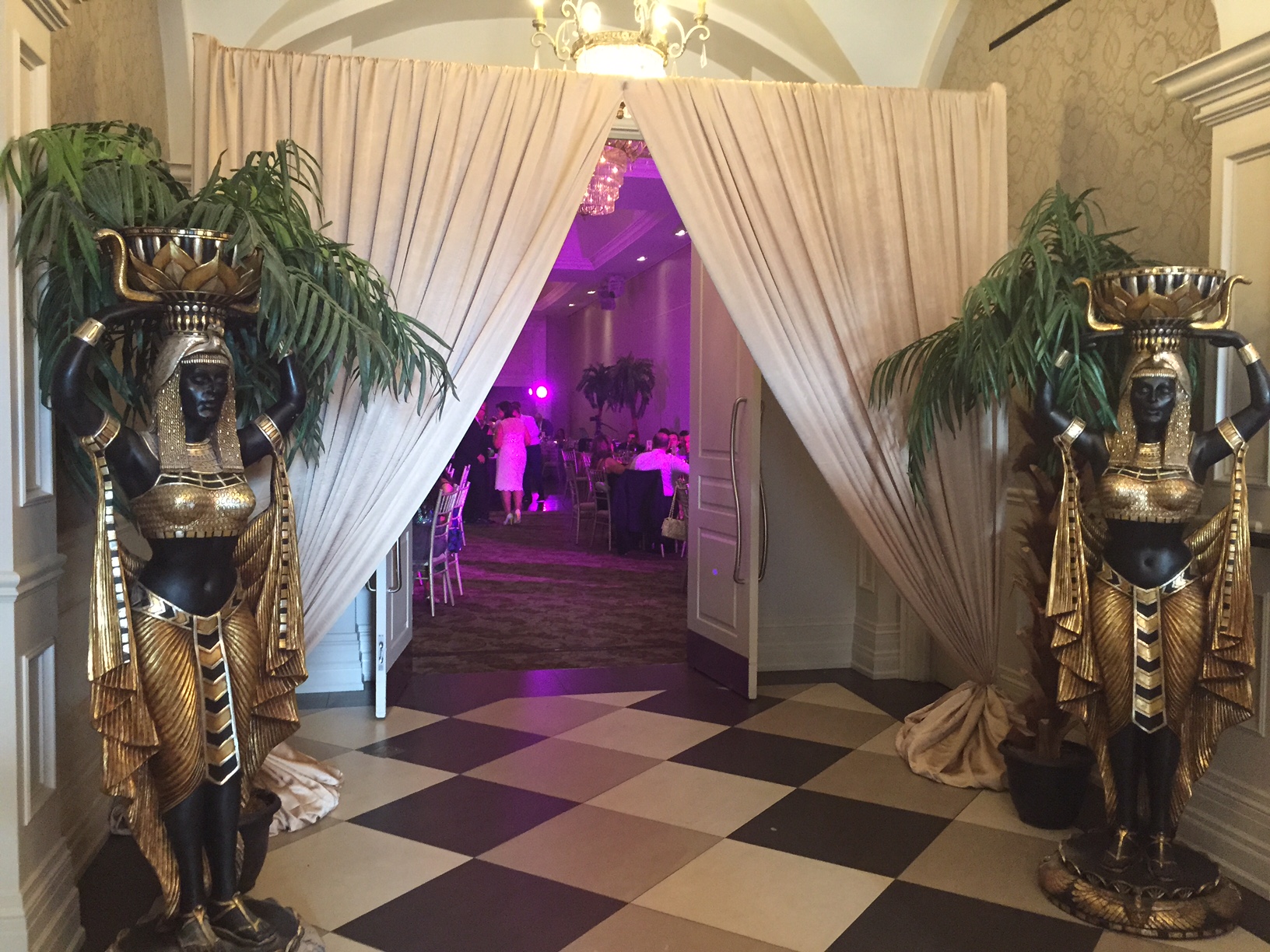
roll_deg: -0.5
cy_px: 476
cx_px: 635
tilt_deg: -2.7
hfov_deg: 61.7
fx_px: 1064
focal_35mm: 29
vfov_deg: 48.2
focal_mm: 4.15
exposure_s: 1/24
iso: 250
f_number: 2.2
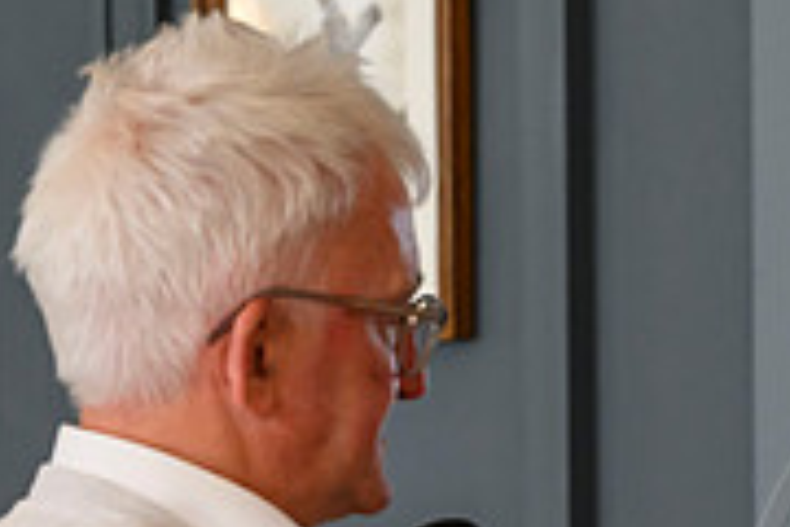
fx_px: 12025
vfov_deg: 2.5
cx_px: 1181
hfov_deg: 3.7
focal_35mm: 548
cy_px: 692
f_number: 4
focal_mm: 170
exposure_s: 1/500
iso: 4000
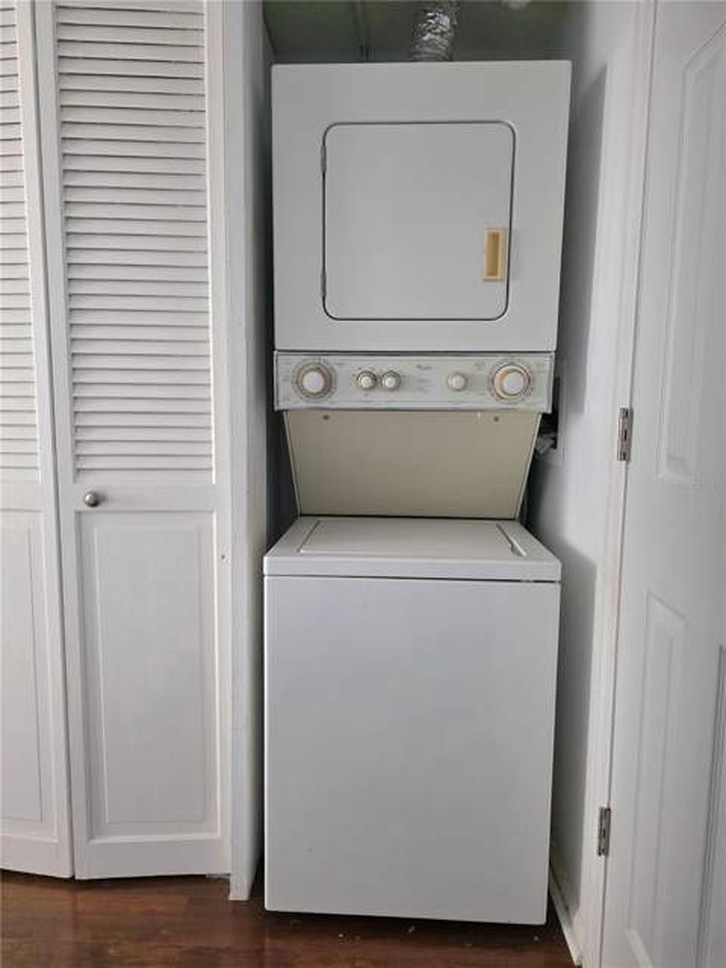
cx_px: 363
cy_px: 484
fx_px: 643
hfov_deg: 58.9
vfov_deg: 73.9
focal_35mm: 23
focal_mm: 6.3
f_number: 1.7
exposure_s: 1/120
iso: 1250
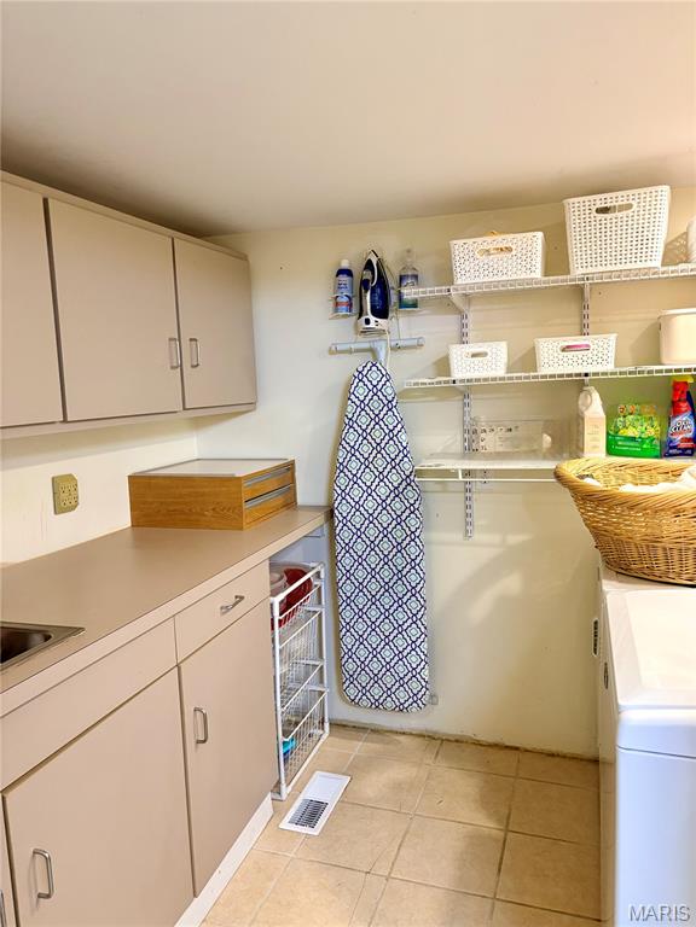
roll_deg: +2.0
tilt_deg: -6.8
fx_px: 697
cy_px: 464
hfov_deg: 53.1
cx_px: 348
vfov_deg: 67.3
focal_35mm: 26
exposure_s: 1/60
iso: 200
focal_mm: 5.96
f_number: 1.6
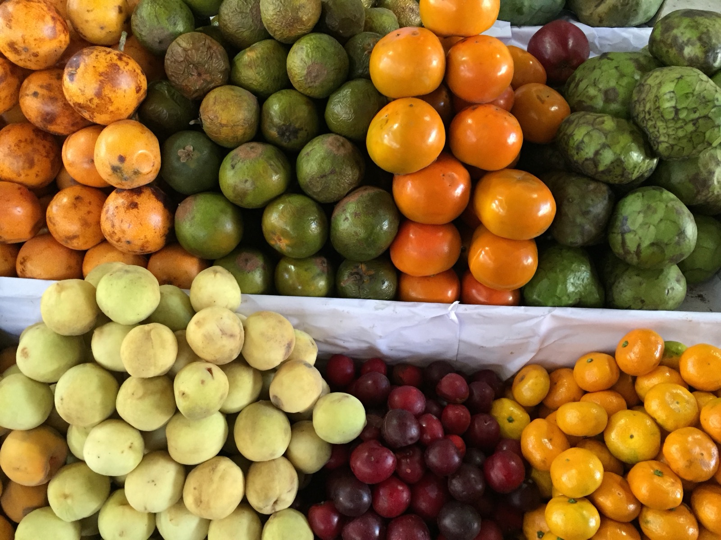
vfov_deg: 48.2
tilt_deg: -45.3
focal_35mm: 29
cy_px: 270
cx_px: 360
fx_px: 604
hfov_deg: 61.7
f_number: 2.2
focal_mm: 4.15
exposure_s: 1/30
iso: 250
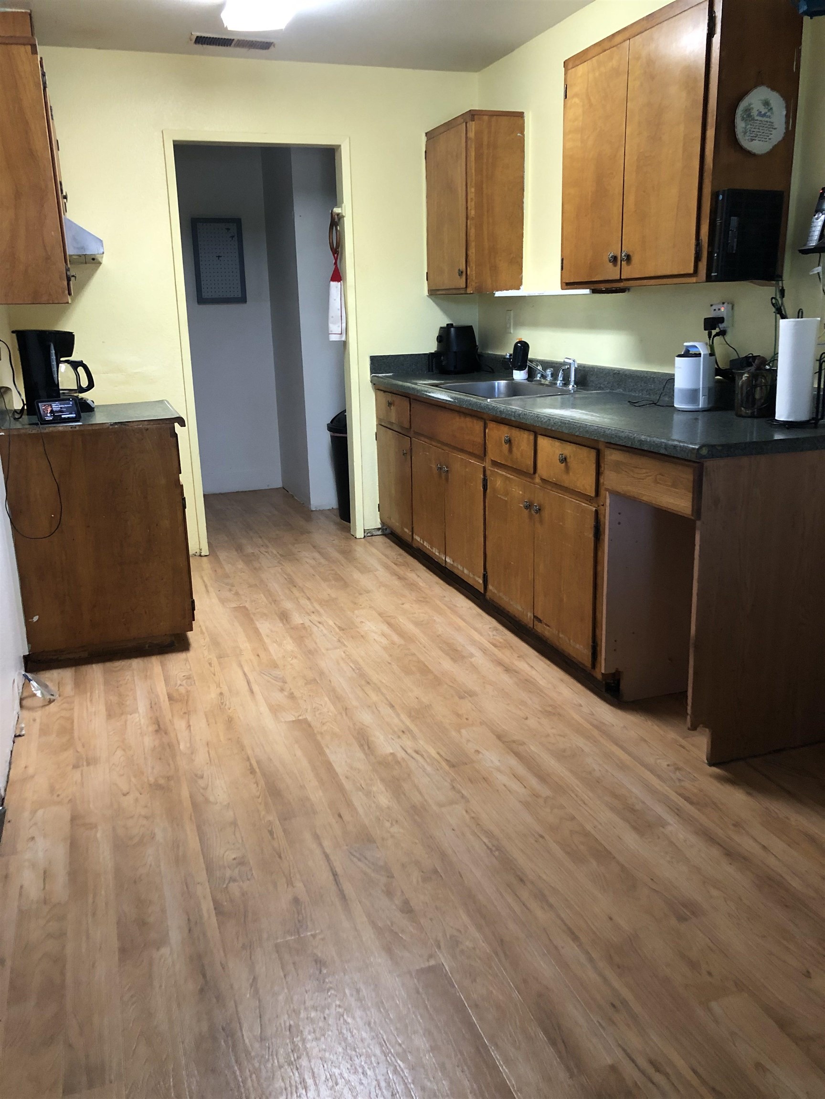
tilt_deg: -14.4
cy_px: 550
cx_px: 412
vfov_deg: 63.4
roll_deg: +0.9
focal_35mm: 28
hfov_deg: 49.7
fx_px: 890
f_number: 1.8
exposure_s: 1/15
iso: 64
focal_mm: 3.99
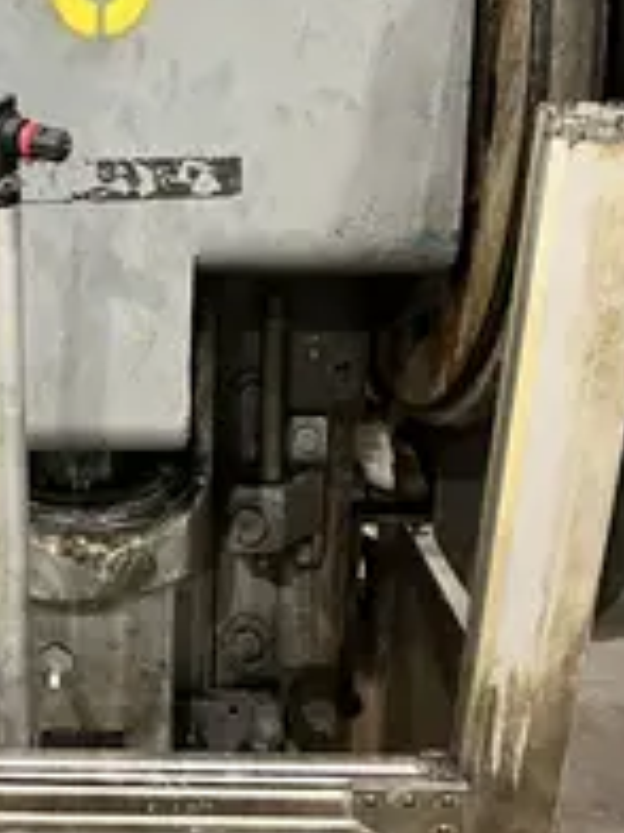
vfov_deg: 35.6
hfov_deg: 26.6
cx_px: 64
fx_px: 1274
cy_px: 246
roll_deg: +0.3
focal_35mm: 53
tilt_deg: -23.1
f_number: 1.5
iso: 160
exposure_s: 1/60
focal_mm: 5.7
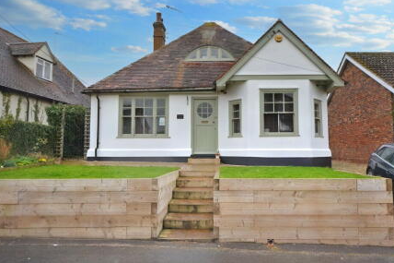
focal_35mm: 30
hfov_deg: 61.9
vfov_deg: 43.5
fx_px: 328
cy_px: 122
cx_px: 213
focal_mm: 18
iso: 800
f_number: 5.3
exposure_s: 1/800
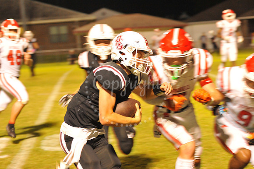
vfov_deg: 13.7
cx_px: 127
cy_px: 84
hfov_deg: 20.4
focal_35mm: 100
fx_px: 705
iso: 5000
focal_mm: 100
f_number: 5
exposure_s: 1/160
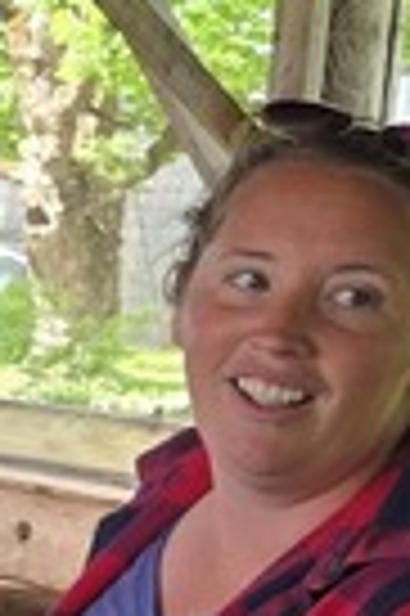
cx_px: -1401
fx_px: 3065
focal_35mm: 179
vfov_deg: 11.4
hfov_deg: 6.0
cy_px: 513
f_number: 1.8
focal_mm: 5.4
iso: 32
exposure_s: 1/180
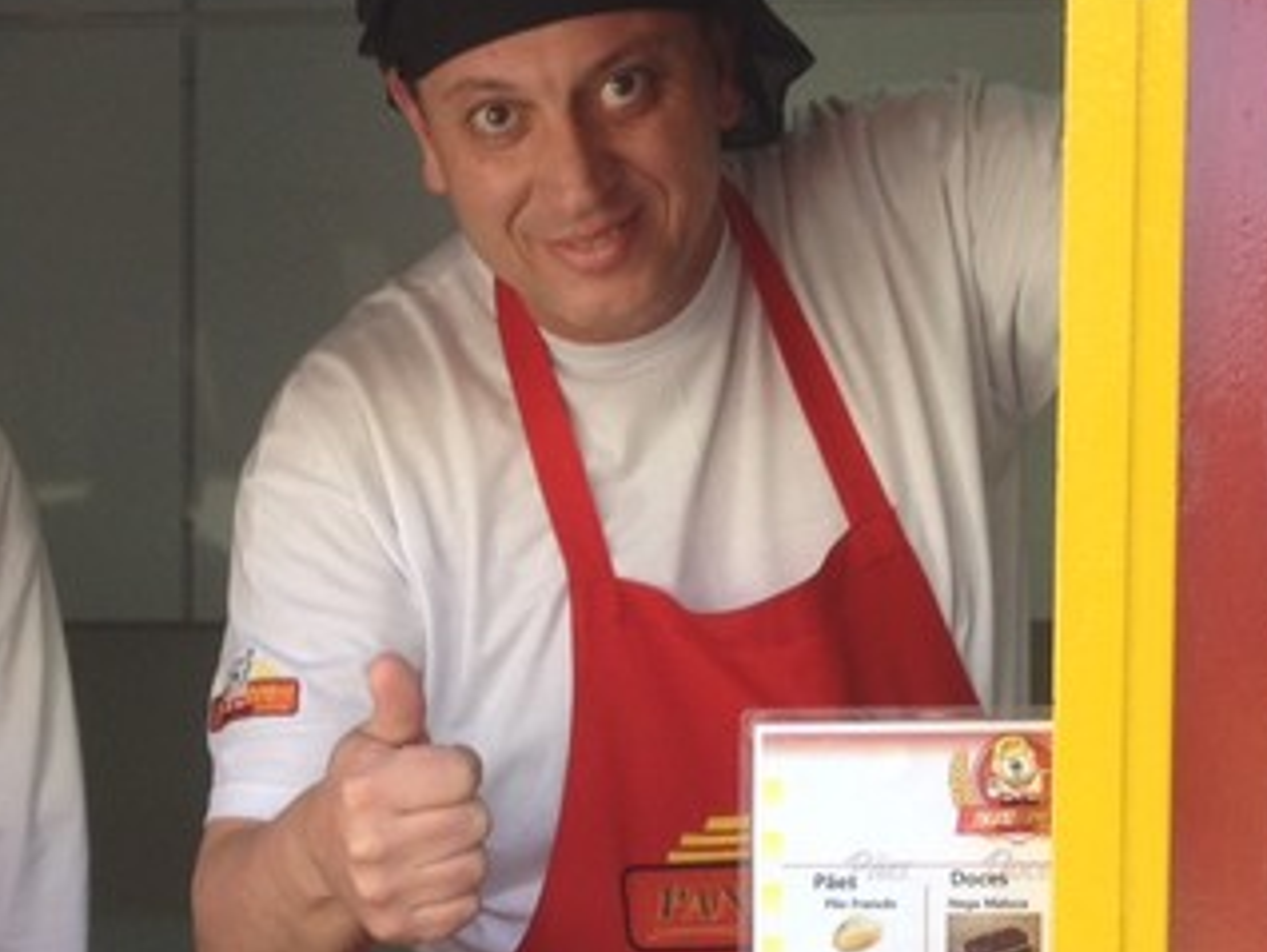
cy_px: 880
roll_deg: +1.9
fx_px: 3223
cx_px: 179
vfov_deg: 16.6
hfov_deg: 21.8
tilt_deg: -6.9
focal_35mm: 88
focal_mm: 4.28
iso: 50
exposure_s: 1/148
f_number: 2.4
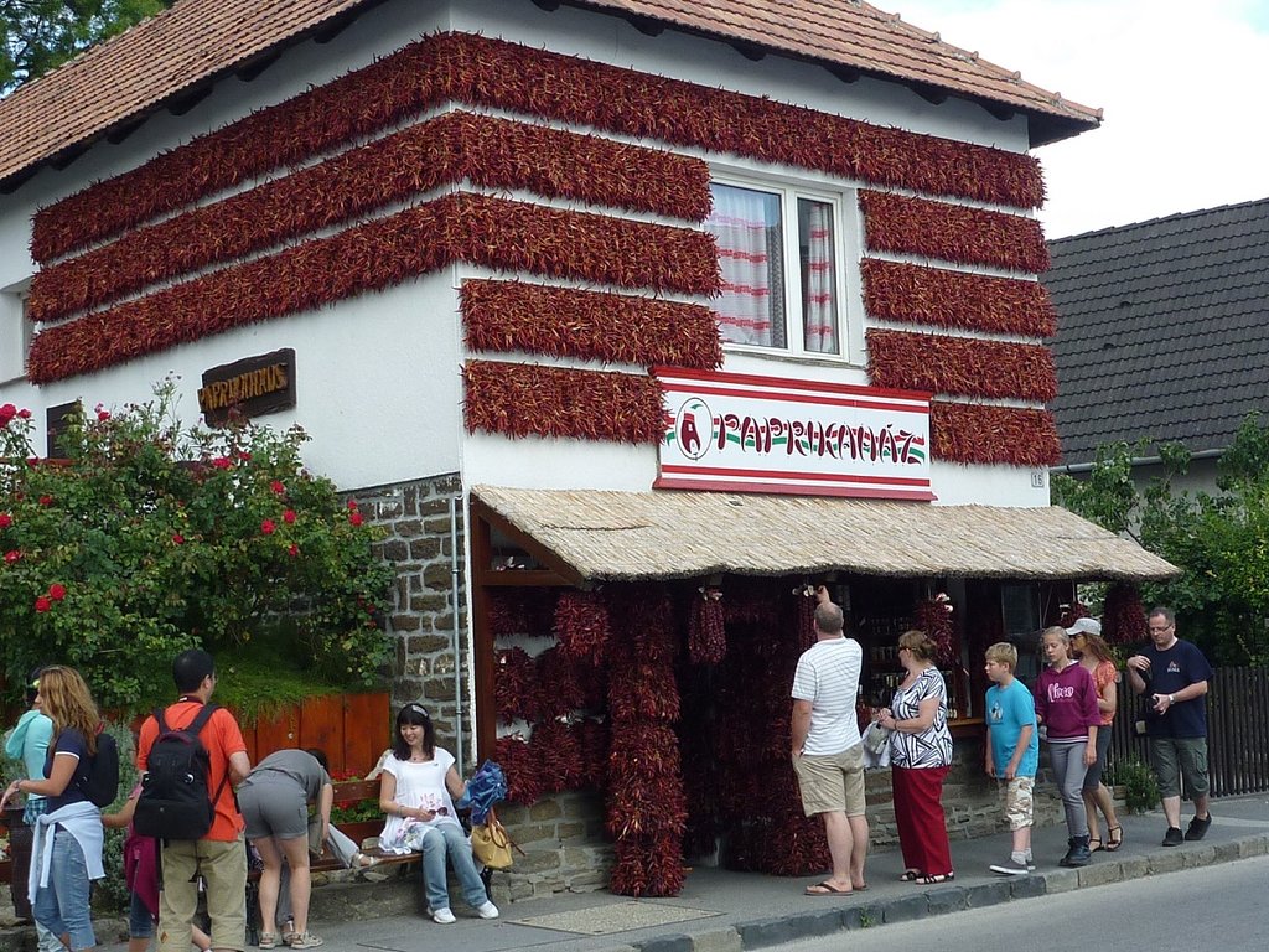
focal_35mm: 54
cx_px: 634
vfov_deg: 27.0
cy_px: 476
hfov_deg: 35.5
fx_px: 1980
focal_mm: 4.9
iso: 80
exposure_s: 1/320
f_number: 3.3
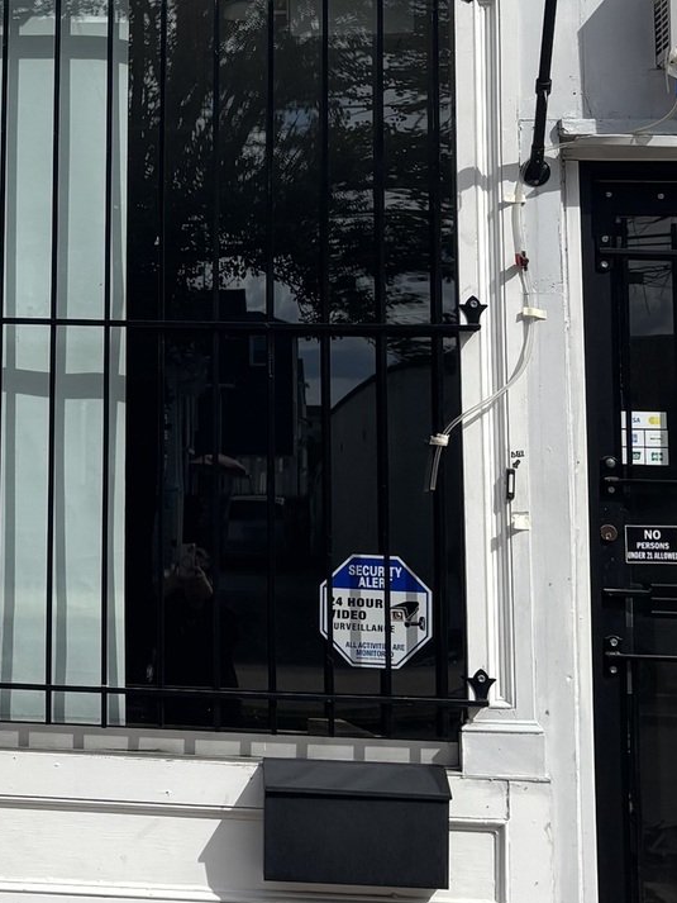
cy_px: 141
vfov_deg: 22.9
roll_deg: -2.0
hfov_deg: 17.0
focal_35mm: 84
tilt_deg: +9.8
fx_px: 2190
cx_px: -89
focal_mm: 5.96
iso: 50
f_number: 1.6
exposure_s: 1/5618
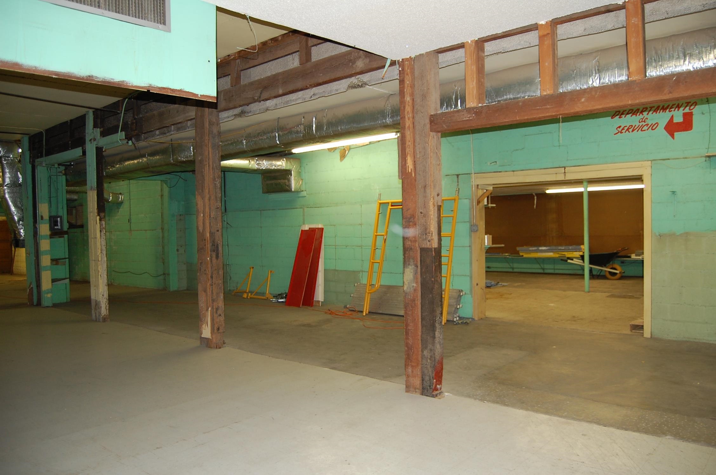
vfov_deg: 47.8
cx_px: 358
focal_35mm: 27
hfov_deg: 67.5
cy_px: 238
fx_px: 536
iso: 400
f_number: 3.5
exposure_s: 1/60
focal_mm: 18
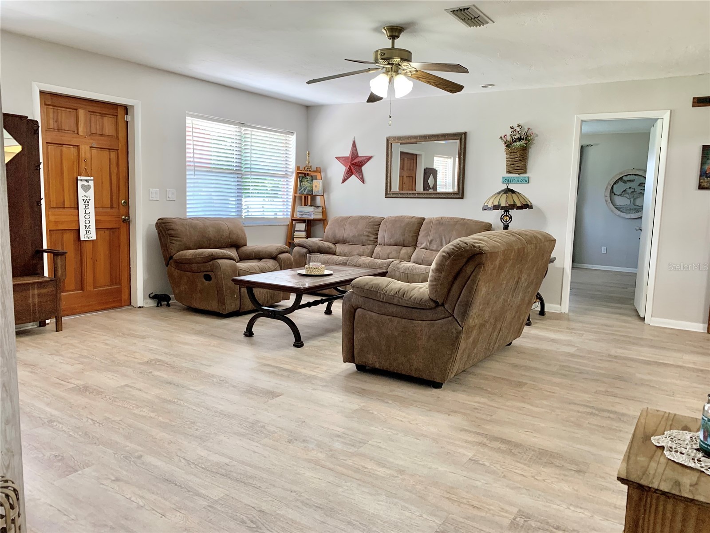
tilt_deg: -4.7
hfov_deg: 67.3
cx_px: 355
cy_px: 266
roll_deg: -1.8
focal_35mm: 26
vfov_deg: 53.1
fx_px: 533
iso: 100
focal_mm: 4.25
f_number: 1.8
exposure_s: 1/71
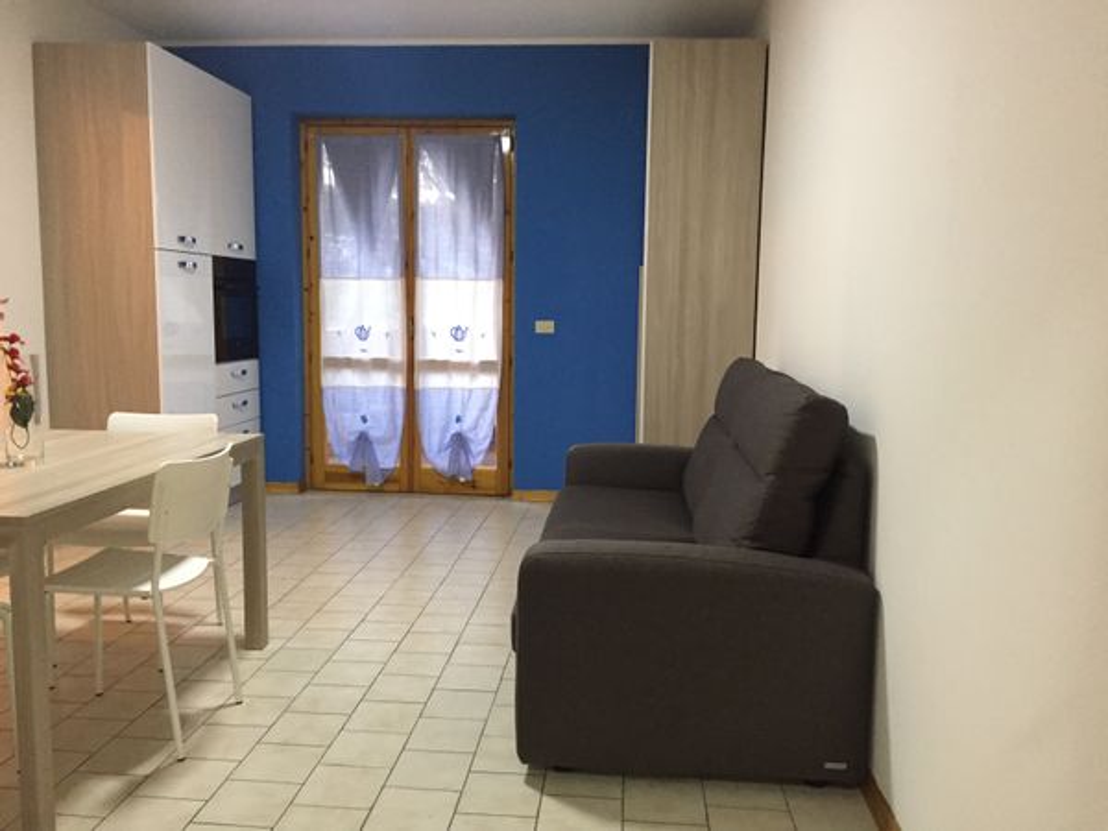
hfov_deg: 61.7
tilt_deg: -6.2
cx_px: 554
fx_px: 928
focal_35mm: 29
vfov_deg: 48.2
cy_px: 416
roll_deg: -2.2
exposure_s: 1/25
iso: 250
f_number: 2.2
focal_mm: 4.15
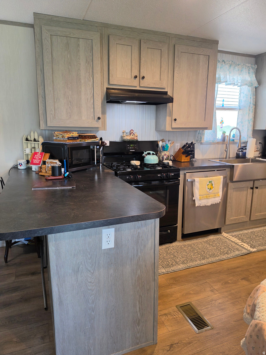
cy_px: 178
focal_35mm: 23
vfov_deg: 73.9
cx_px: 133
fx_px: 236
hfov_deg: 58.9
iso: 80
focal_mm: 6.5
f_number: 1.4
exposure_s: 1/120
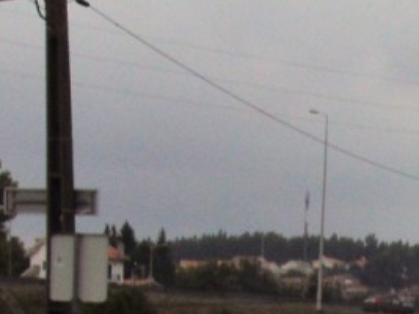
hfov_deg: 13.1
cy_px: 550
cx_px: 576
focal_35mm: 144
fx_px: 1742
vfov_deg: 9.8
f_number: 3.9
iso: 100
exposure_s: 1/250
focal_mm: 7.1
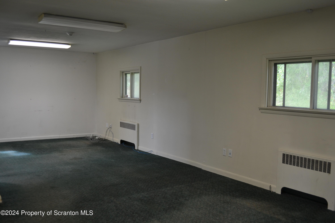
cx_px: 168
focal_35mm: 33
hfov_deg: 57.2
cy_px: 112
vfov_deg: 40.0
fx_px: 307
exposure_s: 1/60
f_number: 3.8
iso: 400
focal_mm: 22
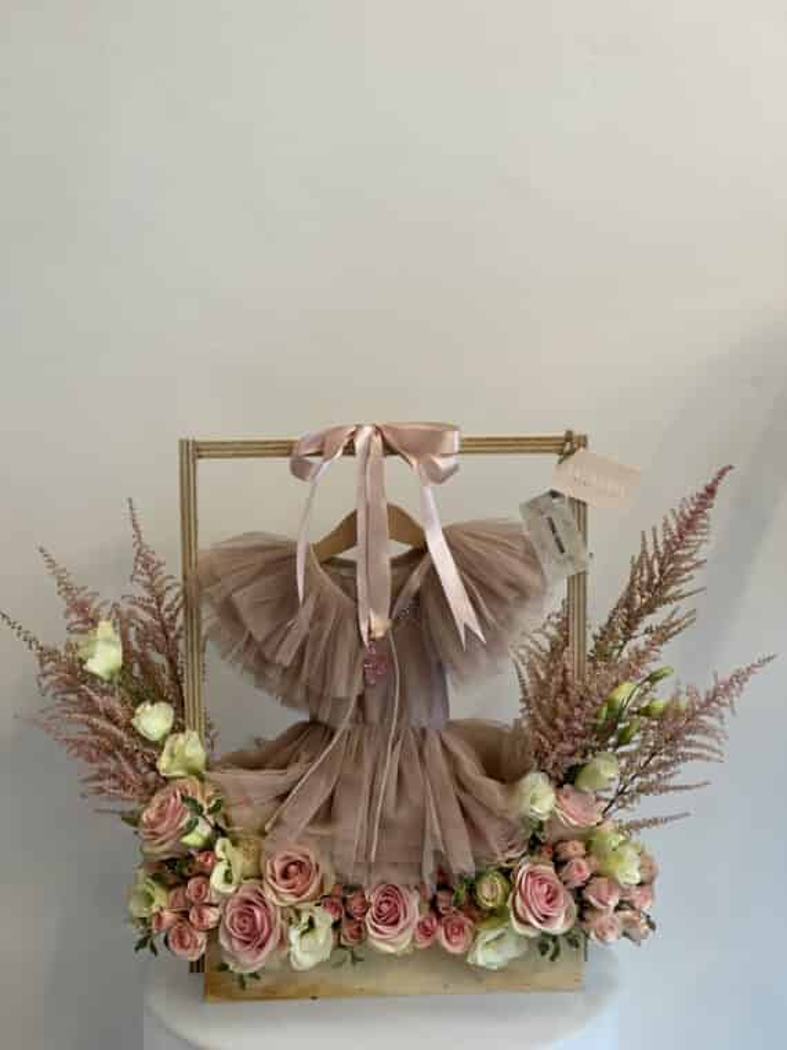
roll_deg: +0.2
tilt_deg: -9.7
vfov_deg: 30.3
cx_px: 394
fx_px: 1940
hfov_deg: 22.9
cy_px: 525
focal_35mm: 64
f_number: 2.2
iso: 160
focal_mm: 7.5
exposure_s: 1/60
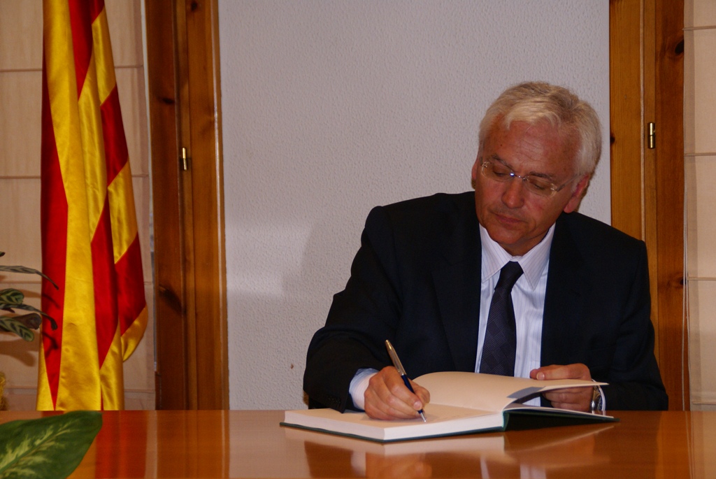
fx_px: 2240
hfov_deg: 18.2
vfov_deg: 12.2
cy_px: 240
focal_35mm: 112
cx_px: 358
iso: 400
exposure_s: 1/125
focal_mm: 75
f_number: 5.6
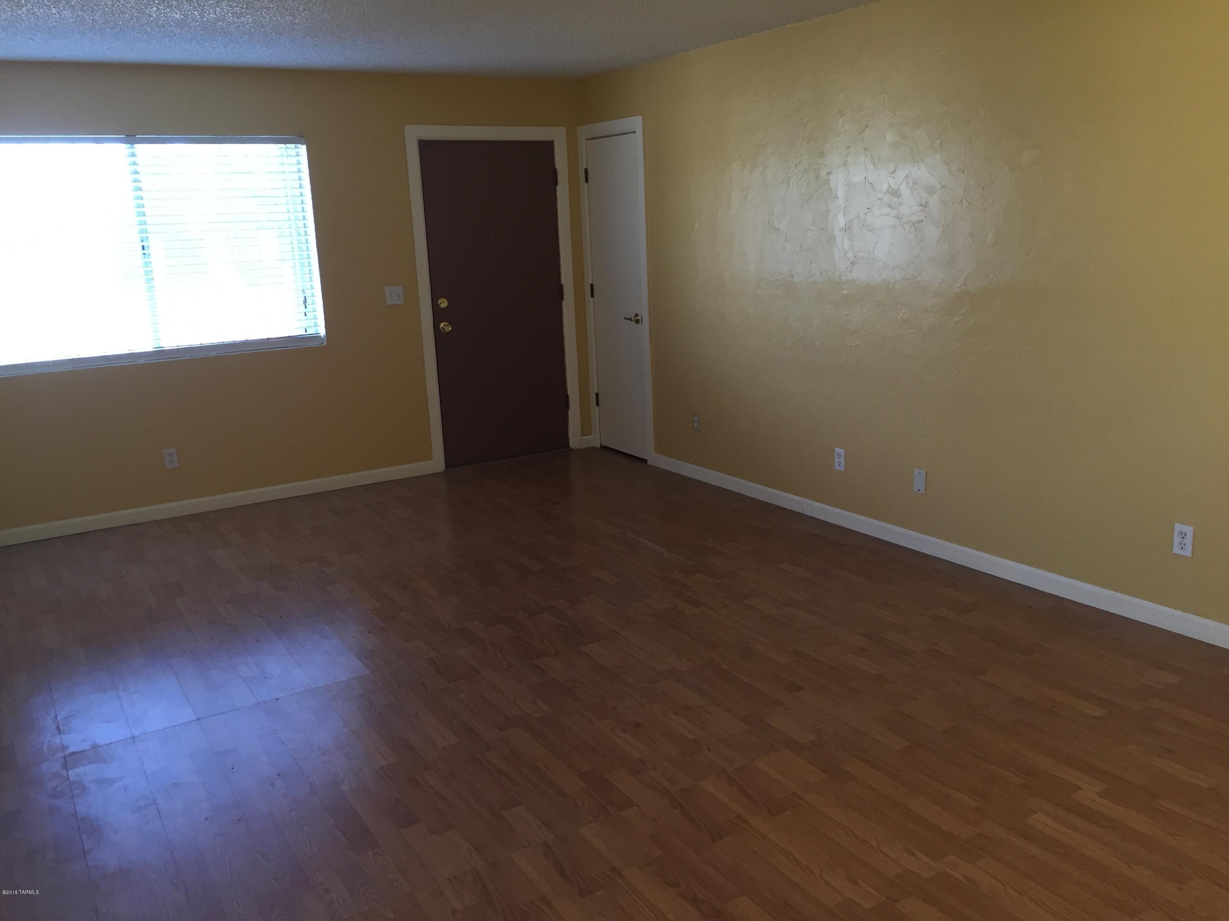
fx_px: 1030
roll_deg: +2.5
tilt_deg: -13.7
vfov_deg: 48.2
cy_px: 460
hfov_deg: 61.7
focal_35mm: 29
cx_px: 614
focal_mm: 4.15
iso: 80
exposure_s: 1/30
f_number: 2.2
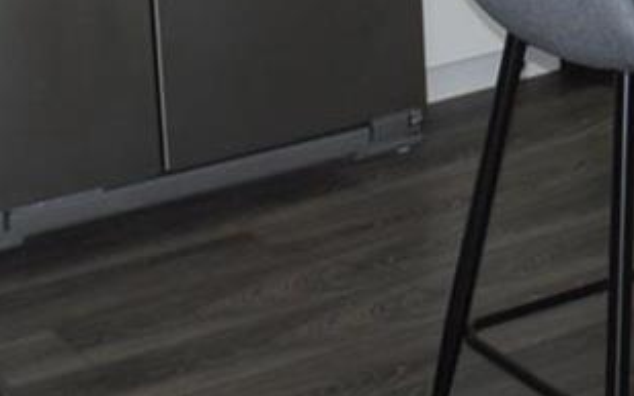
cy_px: -541
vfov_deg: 7.1
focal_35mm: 174
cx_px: 652
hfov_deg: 11.9
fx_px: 3006
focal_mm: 22
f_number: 4
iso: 160
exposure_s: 1/125
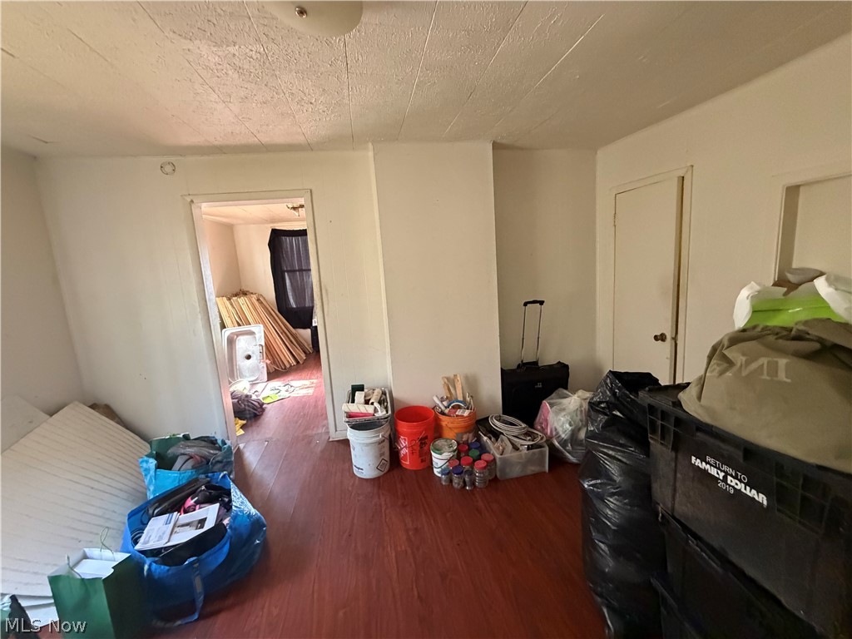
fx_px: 345
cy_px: 320
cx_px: 426
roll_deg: +3.0
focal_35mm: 14
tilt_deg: -9.6
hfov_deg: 102.1
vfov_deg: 85.7
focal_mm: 2.22
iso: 800
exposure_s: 1/60
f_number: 2.2
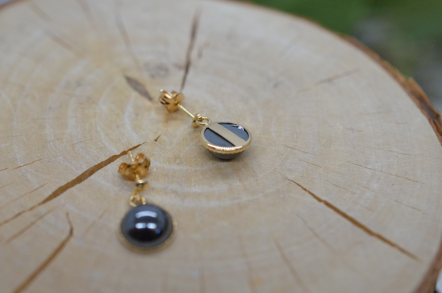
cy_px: 146
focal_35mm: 60
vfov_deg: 22.5
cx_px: 221
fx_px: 735
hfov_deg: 33.5
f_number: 5.6
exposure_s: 1/2000
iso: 3200
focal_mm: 40
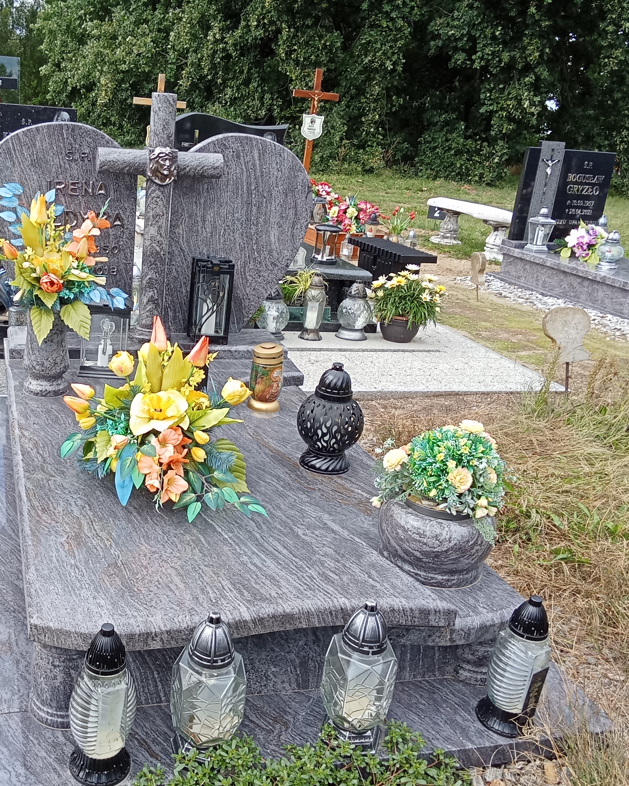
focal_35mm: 36
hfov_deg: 40.2
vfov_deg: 50.3
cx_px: 170
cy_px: 402
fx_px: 838
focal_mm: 2.79
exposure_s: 1/538
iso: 103
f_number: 2
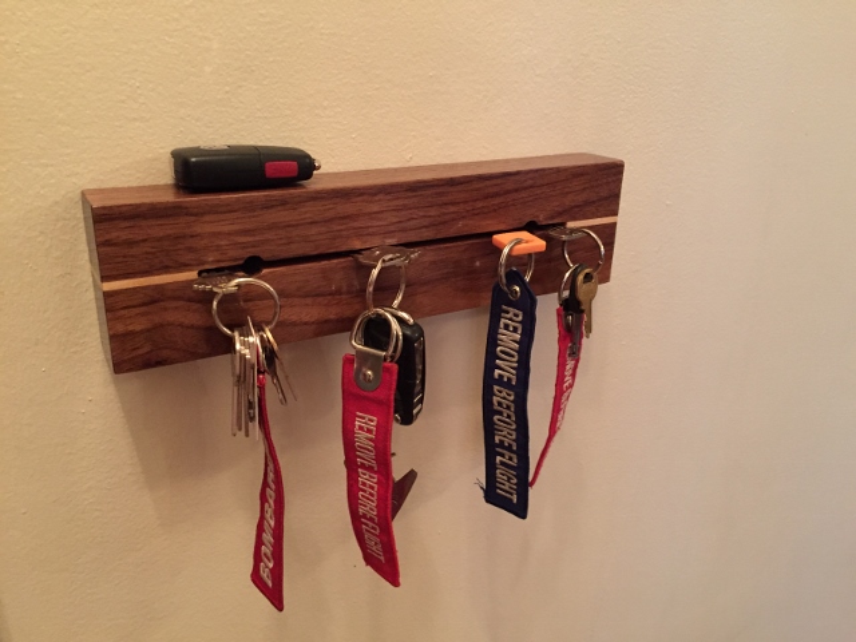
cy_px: 321
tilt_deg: -20.3
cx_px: 428
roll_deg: -0.4
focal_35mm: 29
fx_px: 717
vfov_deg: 48.2
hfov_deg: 61.7
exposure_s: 1/15
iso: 500
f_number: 2.2
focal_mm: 4.15
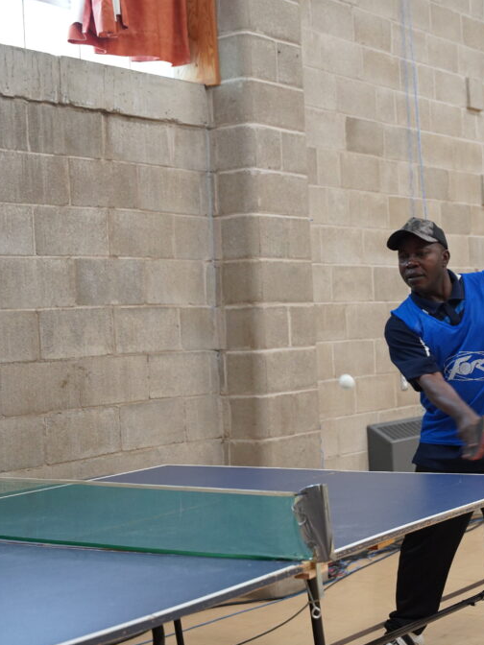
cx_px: 328
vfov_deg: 30.1
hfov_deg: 22.7
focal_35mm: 64
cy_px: 319
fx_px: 1199
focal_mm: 43.9
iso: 3200
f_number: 4
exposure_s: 1/160
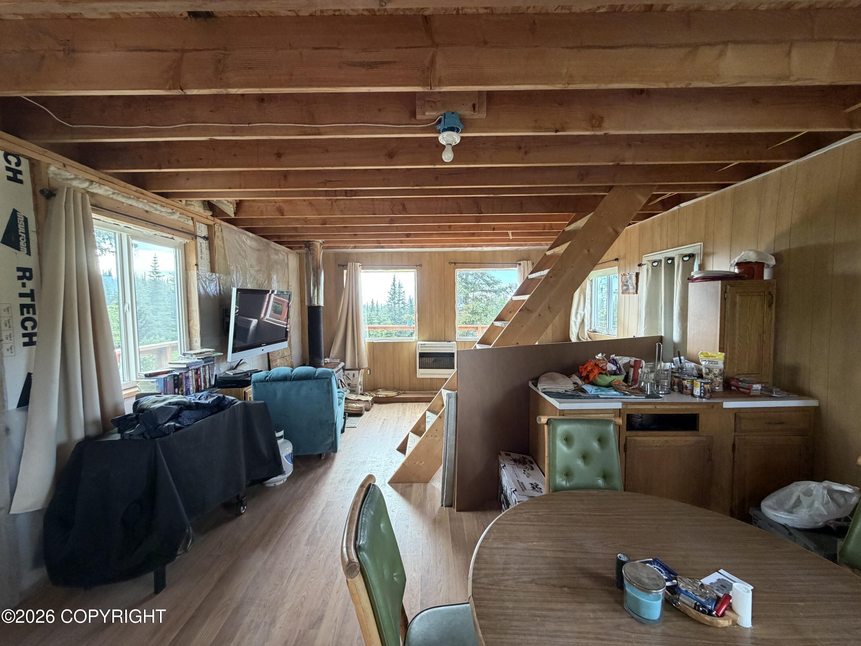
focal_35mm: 14
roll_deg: +0.3
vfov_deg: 85.7
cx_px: 430
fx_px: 348
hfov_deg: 102.1
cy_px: 323
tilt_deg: -2.6
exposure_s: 1/114
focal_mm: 2.22
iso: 320
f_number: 2.2
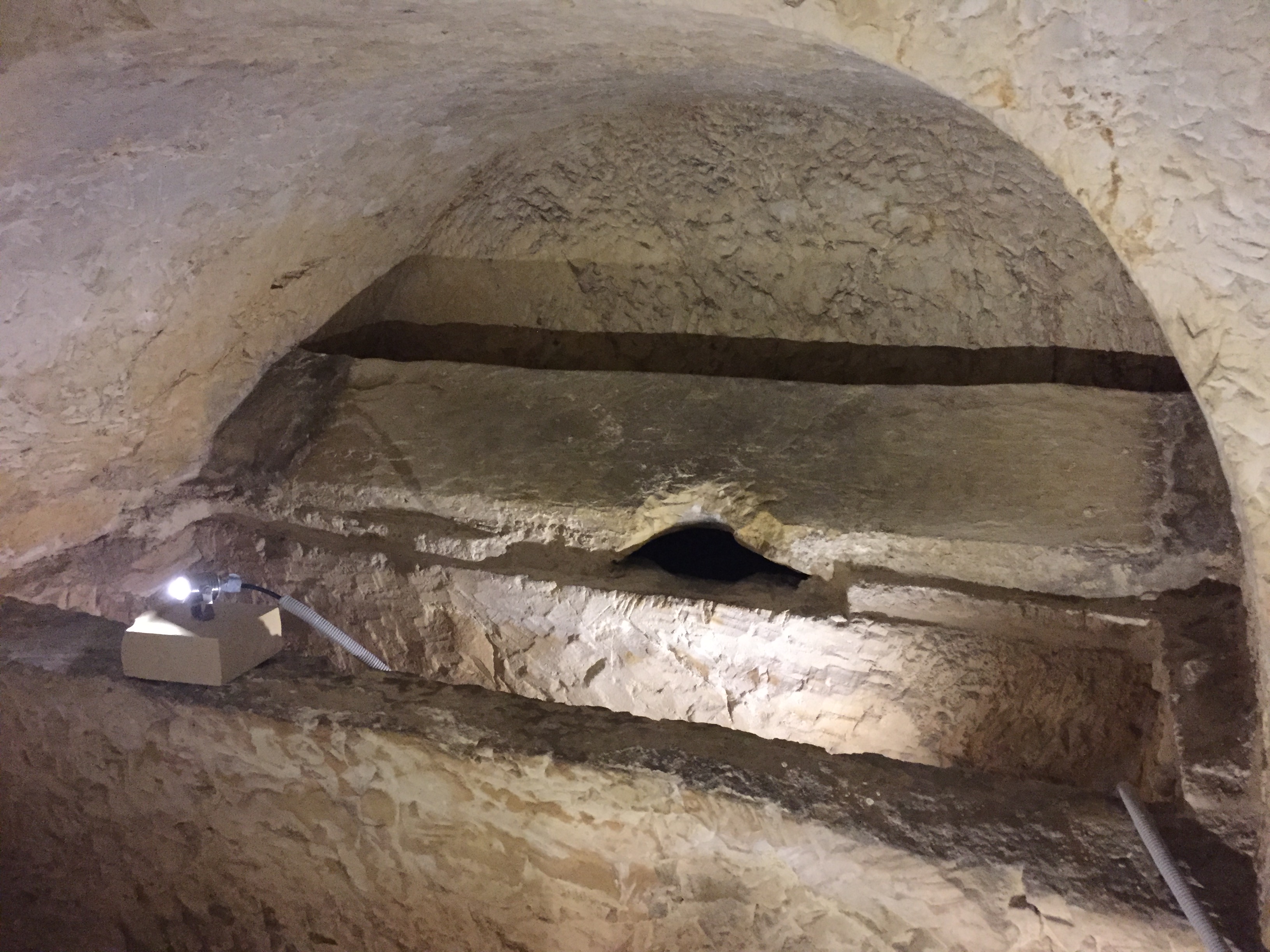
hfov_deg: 61.7
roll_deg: -2.5
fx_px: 1064
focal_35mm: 29
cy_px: 476
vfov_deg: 48.2
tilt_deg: -14.0
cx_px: 635
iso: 400
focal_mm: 4.15
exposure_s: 1/17
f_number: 2.2
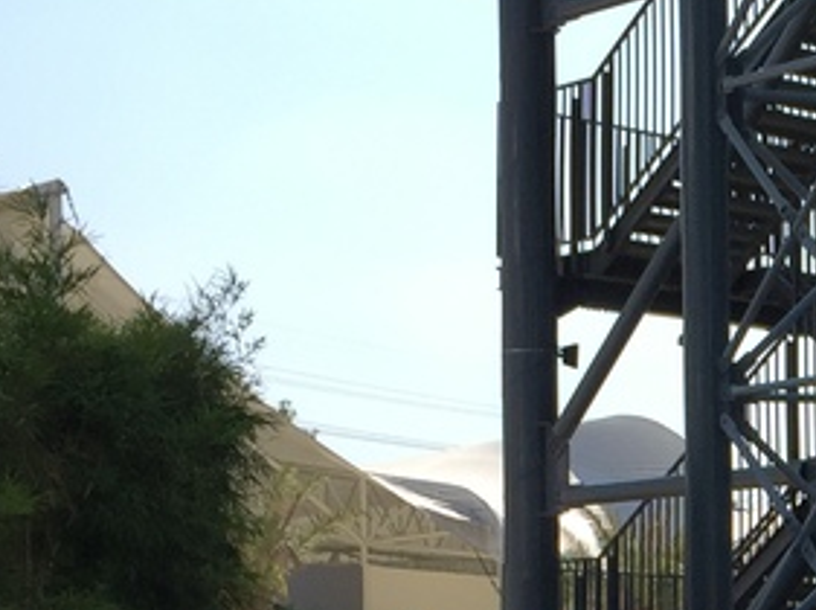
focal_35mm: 124
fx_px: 2919
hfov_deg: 14.9
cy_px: 799
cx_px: 1164
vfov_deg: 11.6
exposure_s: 1/1522
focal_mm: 4.15
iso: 32
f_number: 2.2
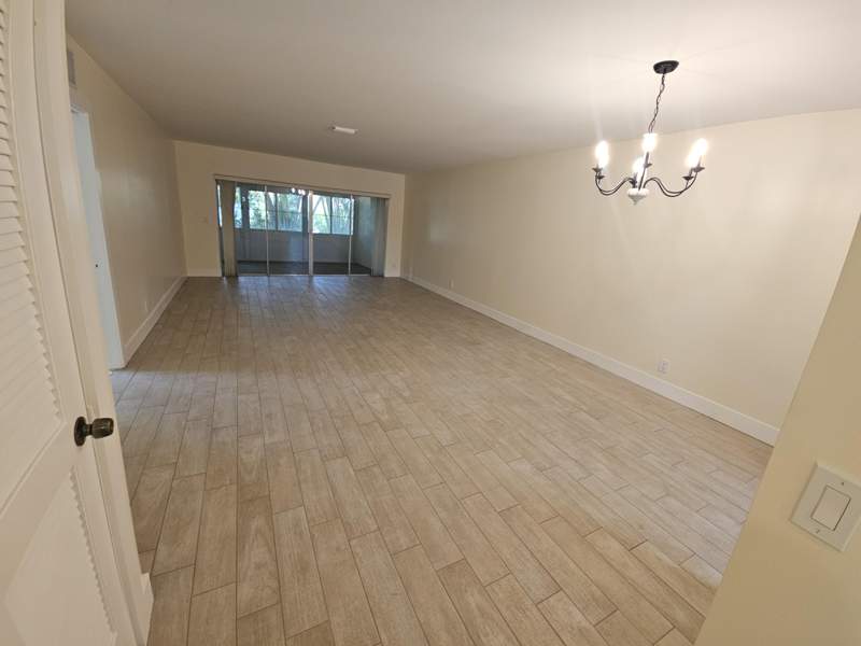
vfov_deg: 89.9
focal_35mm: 13
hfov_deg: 106.2
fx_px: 323
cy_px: 323
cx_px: 430
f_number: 2.2
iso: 200
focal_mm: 2.2
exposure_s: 1/60
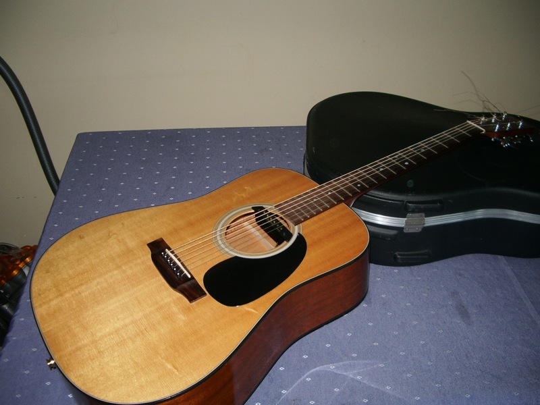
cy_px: 202
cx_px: 270
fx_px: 546
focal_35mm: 35
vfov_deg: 40.7
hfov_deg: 52.6
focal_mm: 5.8
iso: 50
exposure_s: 1/40
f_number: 2.6
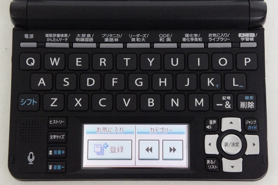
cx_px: 139
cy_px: 92
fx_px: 637
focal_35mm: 82
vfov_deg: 16.5
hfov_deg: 24.6
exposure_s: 1/50
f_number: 10
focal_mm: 55
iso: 6400
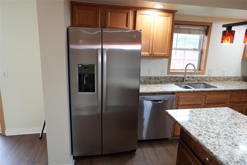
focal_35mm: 24
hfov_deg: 73.7
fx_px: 165
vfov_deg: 53.1
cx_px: 124
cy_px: 82
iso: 800
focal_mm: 24
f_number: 2.5
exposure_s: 1/125
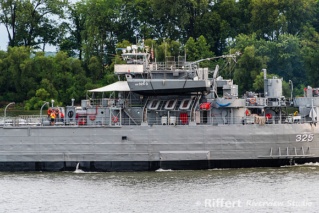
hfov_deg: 6.7
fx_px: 2726
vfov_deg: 4.5
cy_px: 106
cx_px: 160
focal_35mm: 308
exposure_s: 1/160
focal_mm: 300
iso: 3200
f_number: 8
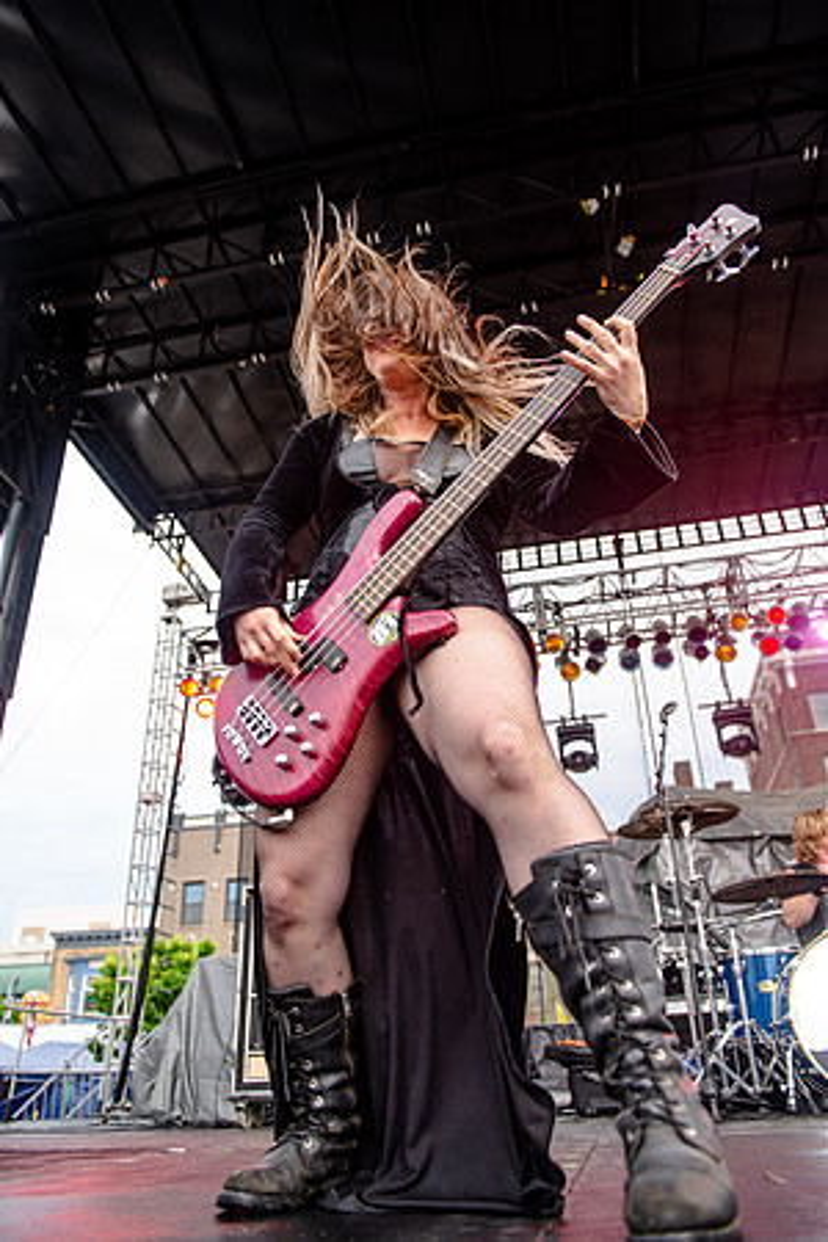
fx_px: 931
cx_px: 414
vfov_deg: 67.4
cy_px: 621
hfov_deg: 47.9
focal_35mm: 27
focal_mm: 27
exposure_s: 1/320
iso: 200
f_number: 3.2
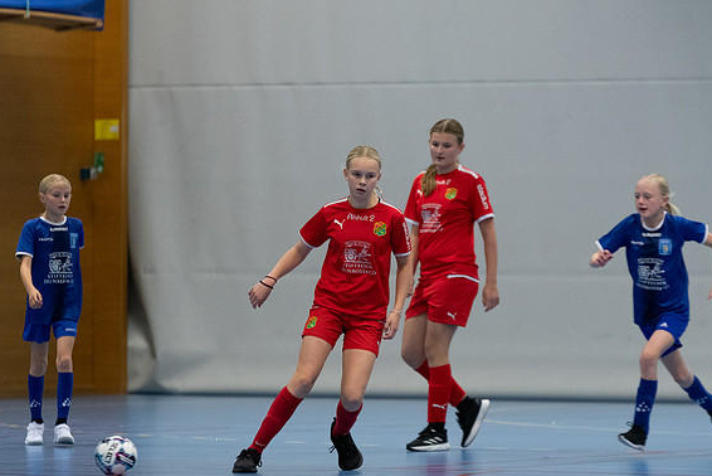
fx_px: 6332
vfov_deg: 4.3
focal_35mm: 320
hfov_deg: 6.4
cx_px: 359
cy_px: 235
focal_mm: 200
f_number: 3.5
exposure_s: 1/400
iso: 2500
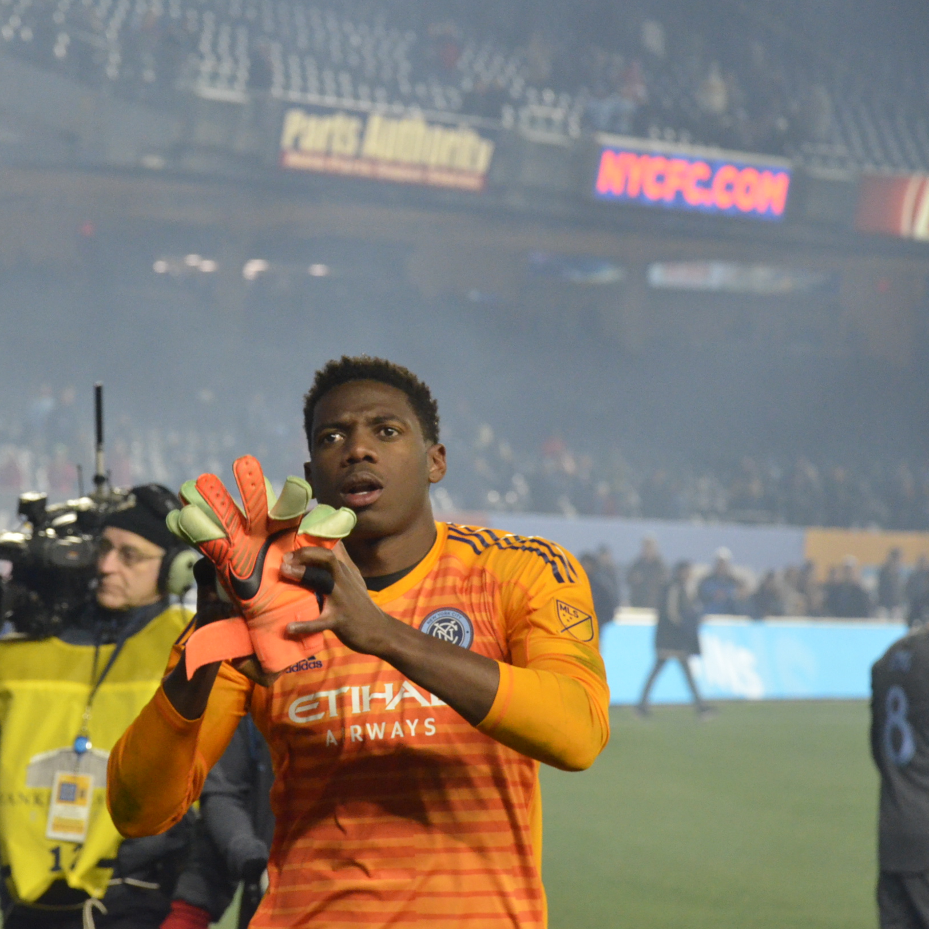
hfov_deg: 9.1
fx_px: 5860
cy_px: 466
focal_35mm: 193
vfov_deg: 9.1
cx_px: 297
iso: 4000
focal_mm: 100
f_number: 6.3
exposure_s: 1/640
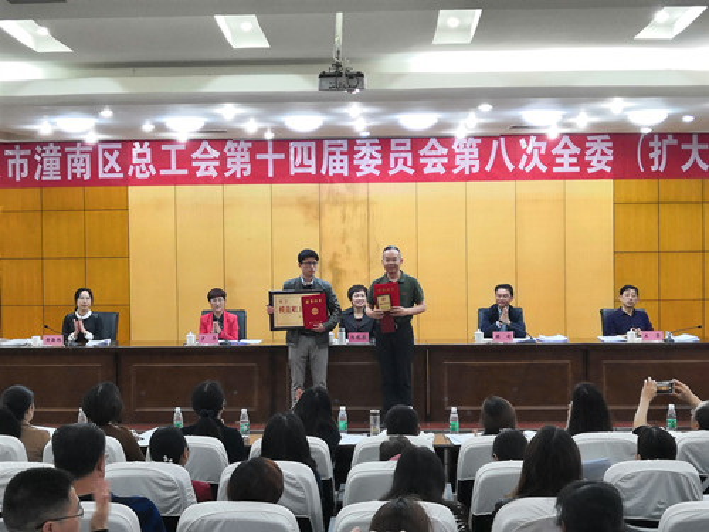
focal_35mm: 52
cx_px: 354
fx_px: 1065
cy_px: 266
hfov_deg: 36.8
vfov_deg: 28.0
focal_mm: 3.95
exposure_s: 1/36
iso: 160
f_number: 1.8
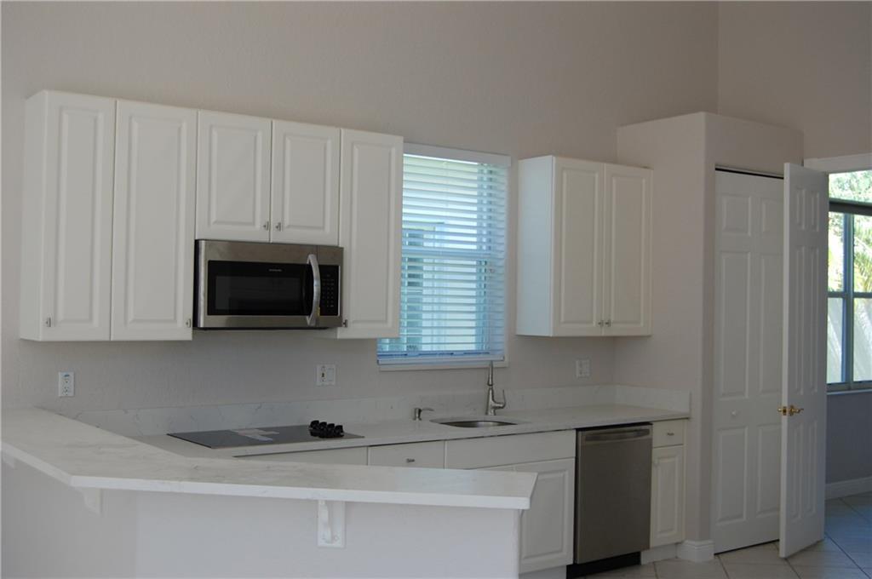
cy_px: 290
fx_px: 1016
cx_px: 436
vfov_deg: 31.8
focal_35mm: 42
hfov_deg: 46.5
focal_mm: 28
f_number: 5.6
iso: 400
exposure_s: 1/125
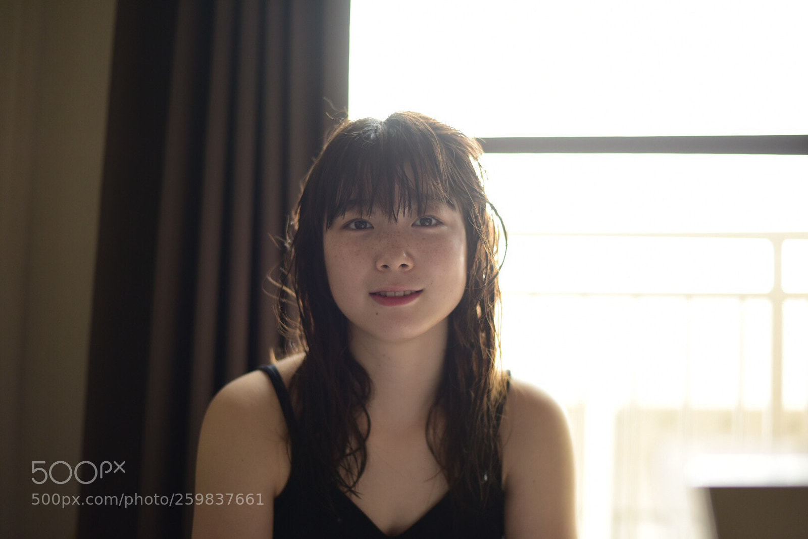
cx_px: 404
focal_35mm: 50
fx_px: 1122
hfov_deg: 39.6
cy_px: 270
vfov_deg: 27.0
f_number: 1.8
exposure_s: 1/250
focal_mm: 50
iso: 320
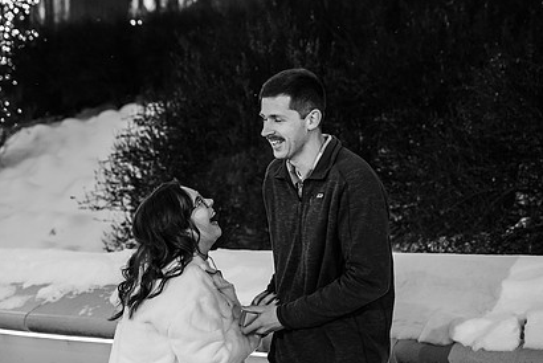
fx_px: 1494
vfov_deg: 13.8
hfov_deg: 20.6
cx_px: 253
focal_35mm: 99
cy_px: 226
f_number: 4.5
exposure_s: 1/200
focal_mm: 70
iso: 1000
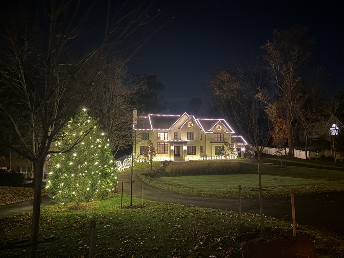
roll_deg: +0.3
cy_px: 129
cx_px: 172
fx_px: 258
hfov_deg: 67.3
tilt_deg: +5.2
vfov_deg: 53.1
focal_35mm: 26
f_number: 1.6
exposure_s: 1/9
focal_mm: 5.96
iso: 800
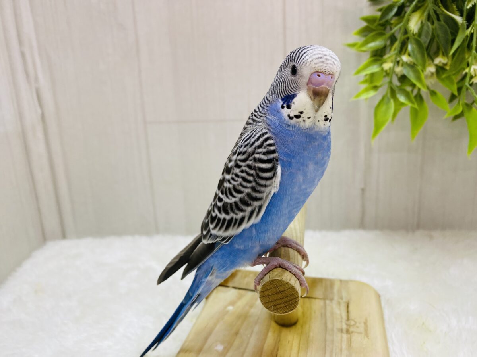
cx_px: 238
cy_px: 178
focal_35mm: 25
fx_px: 344
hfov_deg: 69.4
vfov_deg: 54.9
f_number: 1.8
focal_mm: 4.25
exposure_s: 1/100
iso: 80
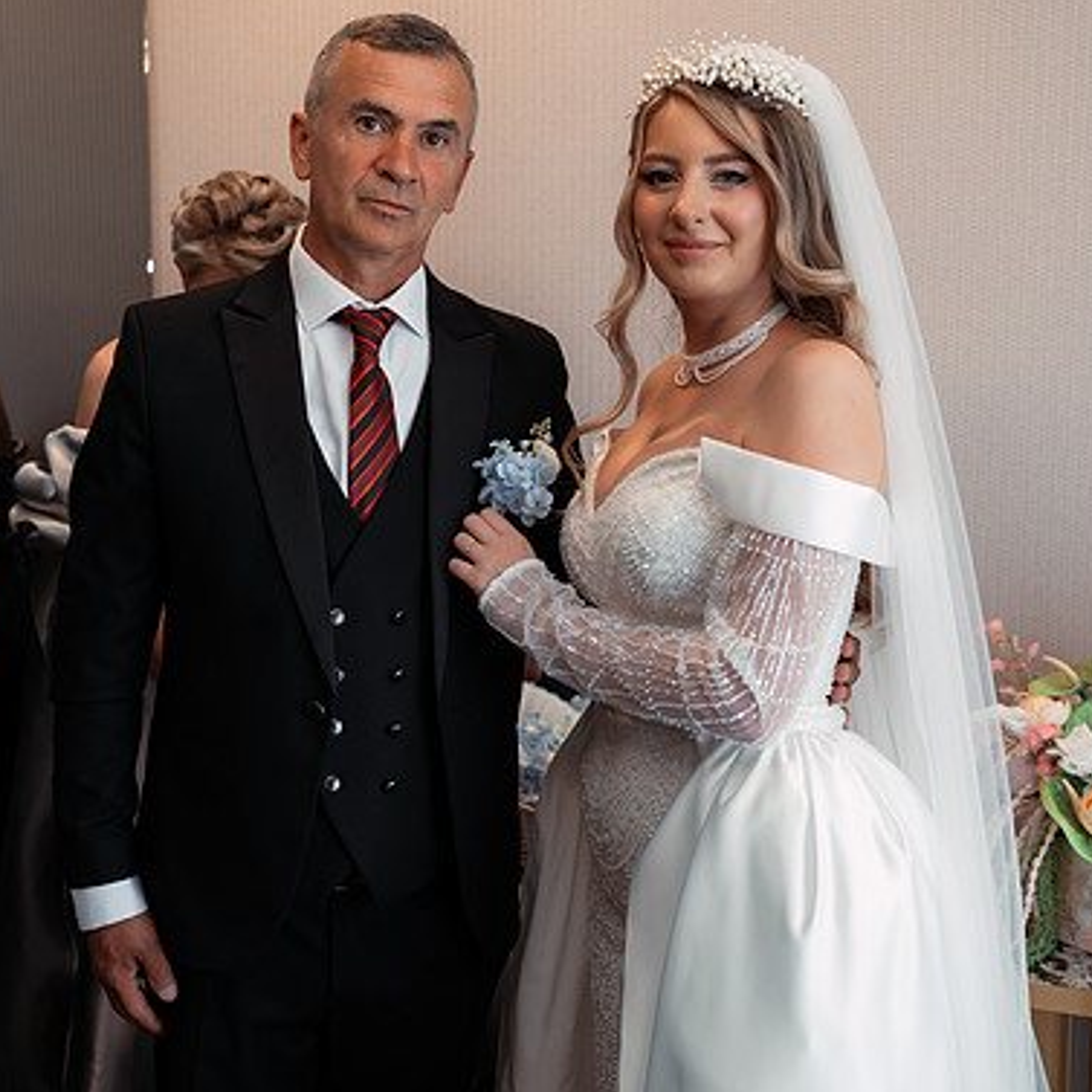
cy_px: 507
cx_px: 536
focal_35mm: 43
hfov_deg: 39.2
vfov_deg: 39.1
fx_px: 1535
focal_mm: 31
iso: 640
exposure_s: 1/200
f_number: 2.8
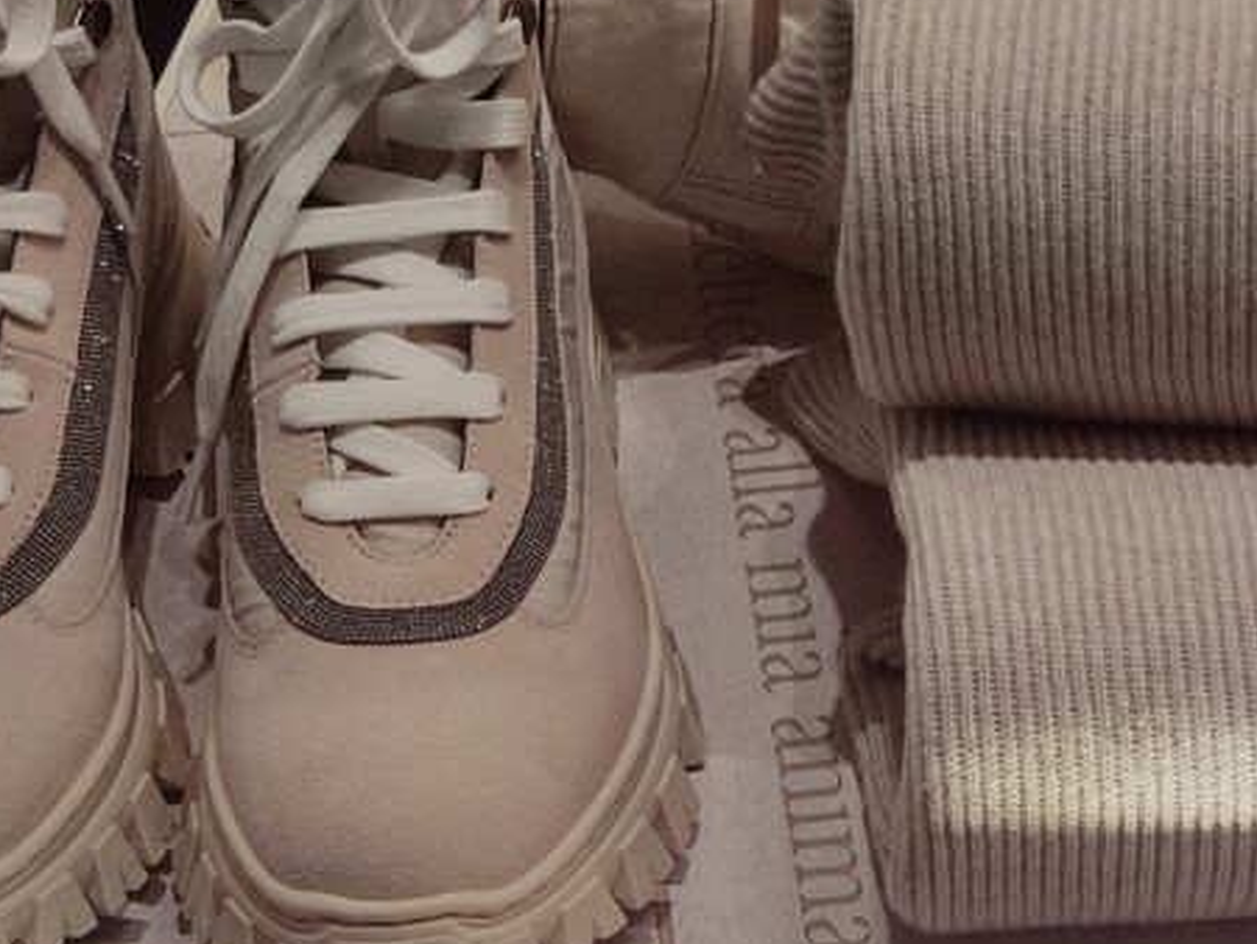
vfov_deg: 12.7
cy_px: 179
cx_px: 860
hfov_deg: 16.9
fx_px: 4215
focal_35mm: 116
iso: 65
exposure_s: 1/100
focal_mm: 4.71
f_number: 1.79
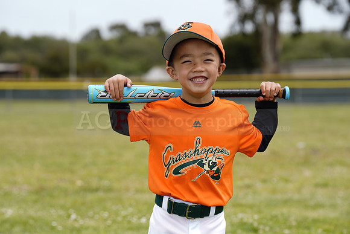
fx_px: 1342
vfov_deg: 9.9
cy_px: 117
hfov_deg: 14.9
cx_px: 175
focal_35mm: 138
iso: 50
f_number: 5.6
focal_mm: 138
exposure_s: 1/250
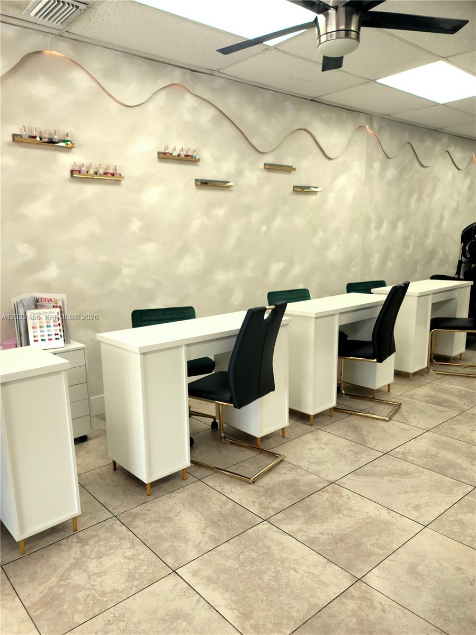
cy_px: 318
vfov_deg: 69.4
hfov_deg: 54.8
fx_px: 459
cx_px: 238
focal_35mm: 25
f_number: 1.8
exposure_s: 1/60.2
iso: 25
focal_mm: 7
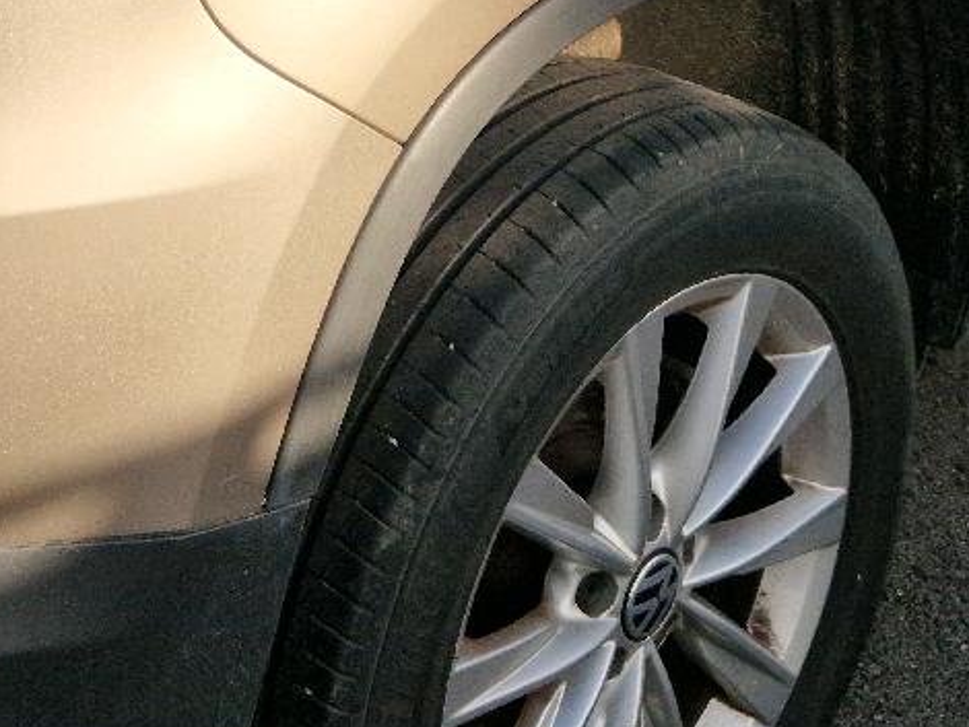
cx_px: 350
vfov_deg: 15.9
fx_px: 2465
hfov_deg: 22.2
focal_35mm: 88
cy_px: -233
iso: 50
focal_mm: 5.4
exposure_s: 1/1111
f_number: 1.8
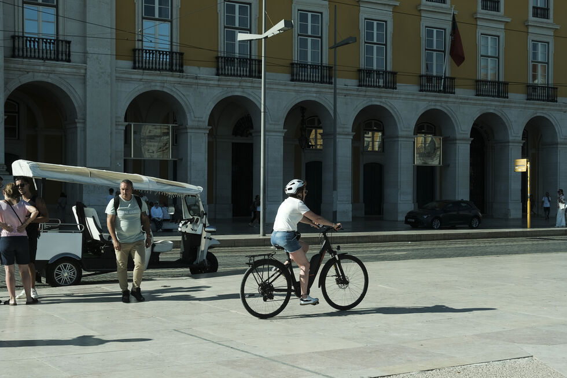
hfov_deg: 35.6
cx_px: 284
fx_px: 882
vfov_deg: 24.2
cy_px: 189
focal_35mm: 56
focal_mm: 37.6
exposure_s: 1/1000
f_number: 5.6
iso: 160
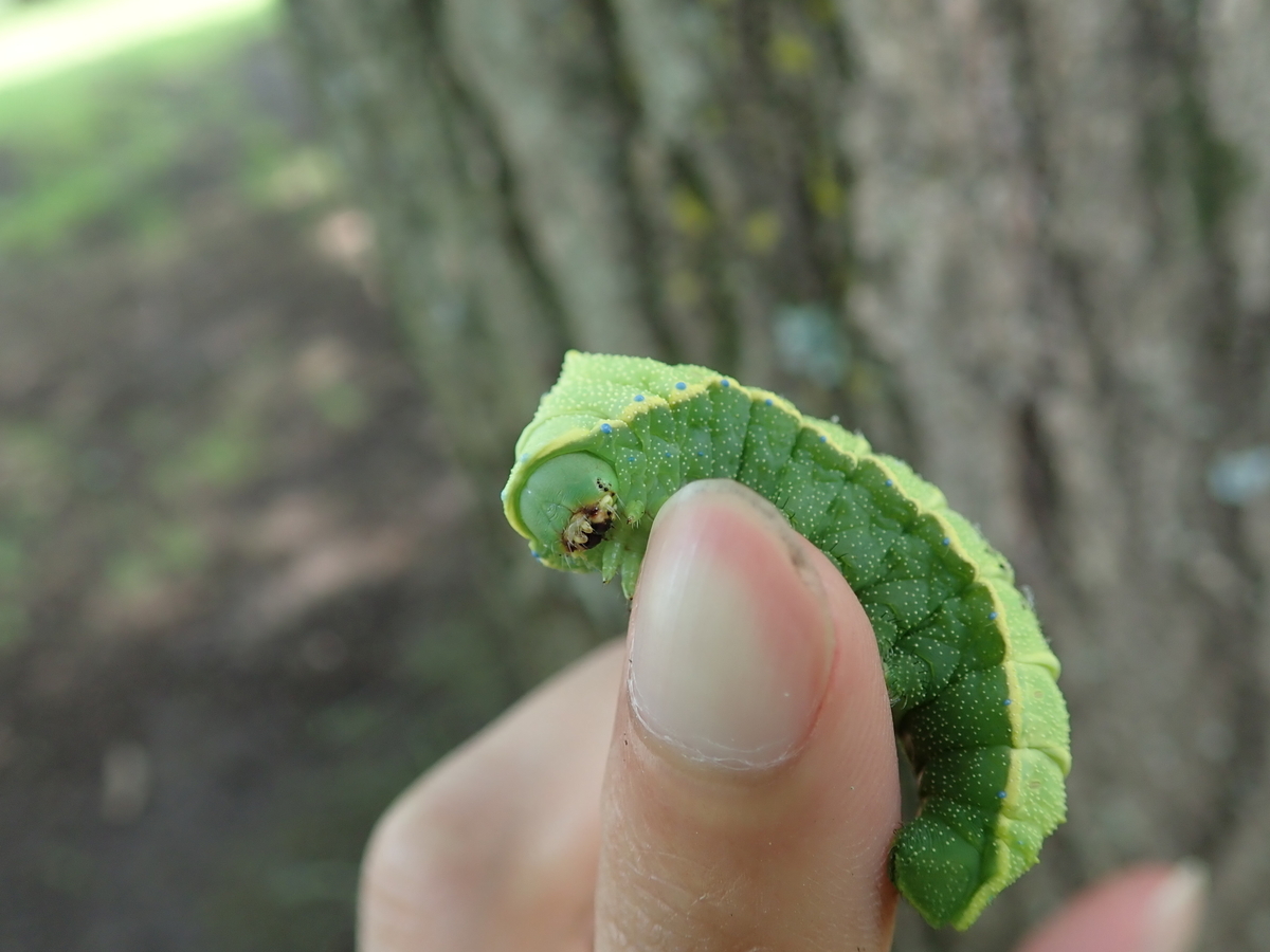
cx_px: 635
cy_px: 476
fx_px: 1101
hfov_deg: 60.0
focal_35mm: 30
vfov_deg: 46.8
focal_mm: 5.5
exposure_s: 1/125
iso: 160
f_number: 2.3
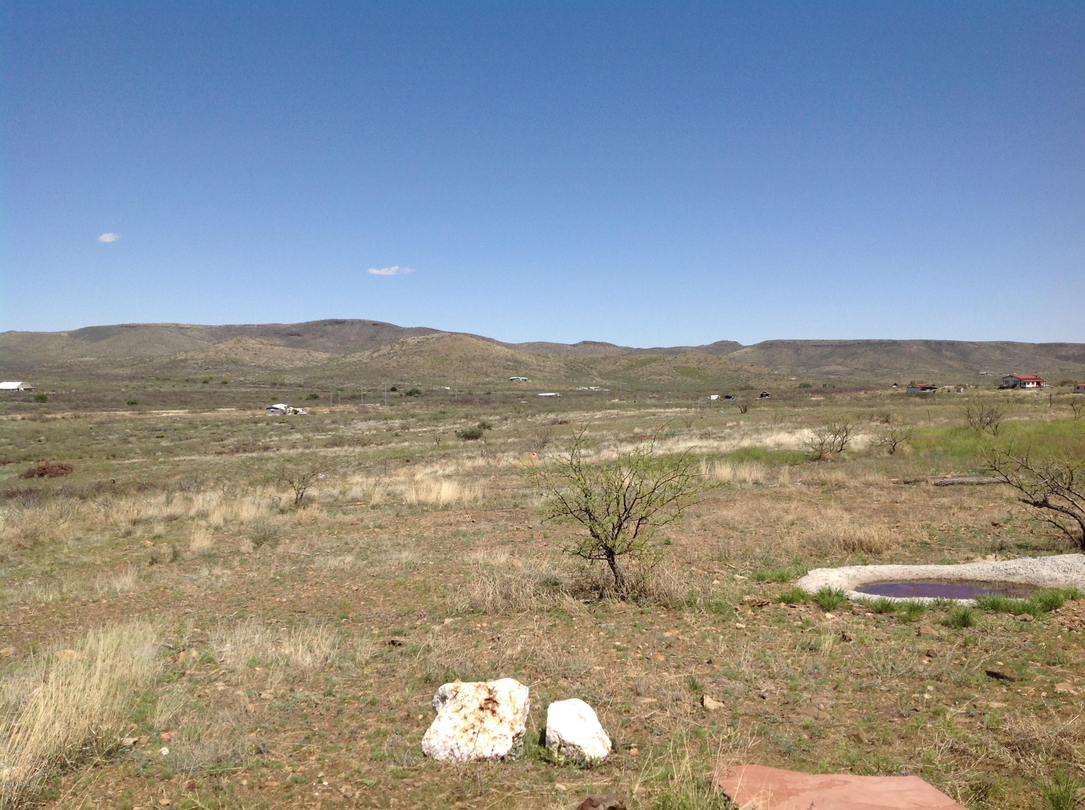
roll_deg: -2.0
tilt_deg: -4.4
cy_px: 405
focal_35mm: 35
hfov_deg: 52.7
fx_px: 1095
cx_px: 542
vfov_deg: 40.6
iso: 50
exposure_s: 1/3030
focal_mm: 4.28
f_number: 2.4
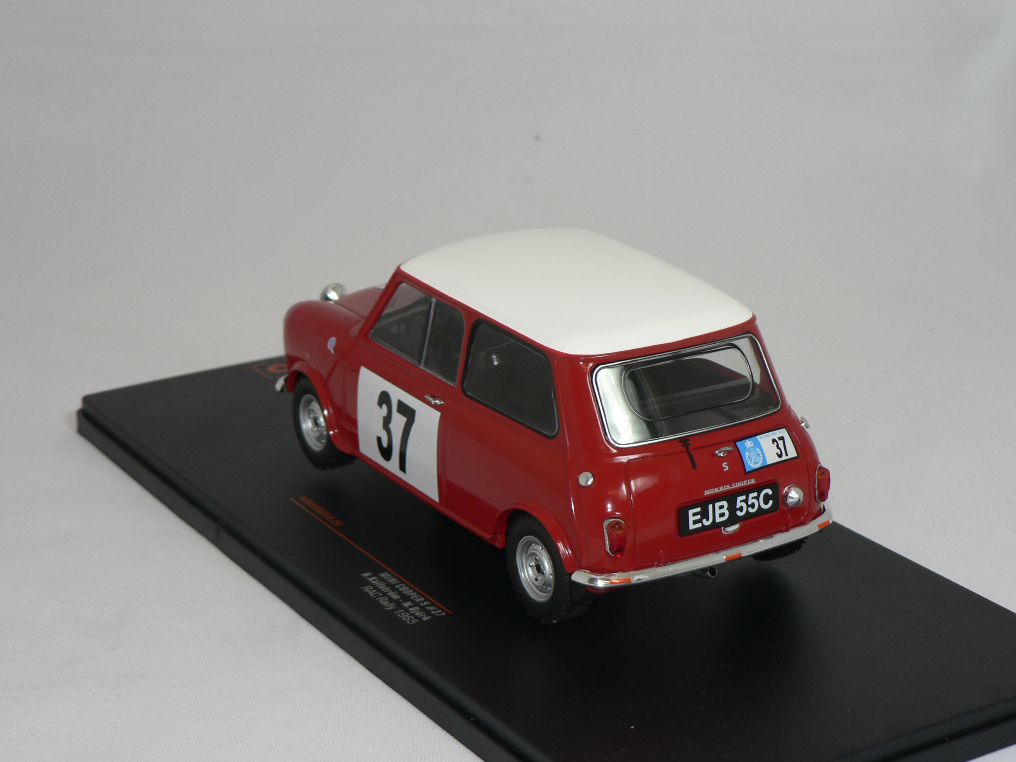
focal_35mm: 72
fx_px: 2113
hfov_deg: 27.0
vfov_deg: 20.4
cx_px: 508
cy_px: 381
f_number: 3.2
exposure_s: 1/60
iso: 80
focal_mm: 12
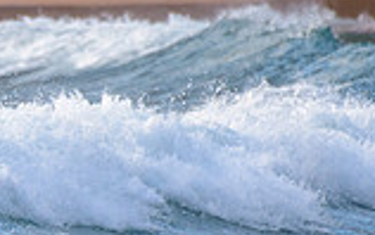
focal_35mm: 2292
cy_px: 200
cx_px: -80
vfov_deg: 0.6
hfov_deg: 0.9
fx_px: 23441
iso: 560
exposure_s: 1/2000
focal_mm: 500
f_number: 5.6
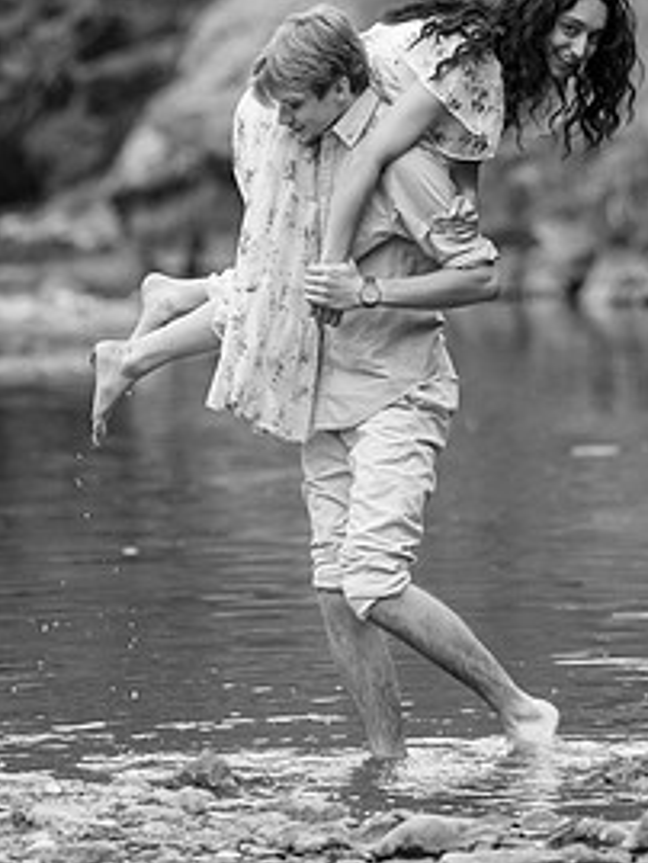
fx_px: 8031
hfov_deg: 4.6
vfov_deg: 6.1
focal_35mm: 322
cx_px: 324
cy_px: 173
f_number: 3.5
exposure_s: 1/200
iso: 1600
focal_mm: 200
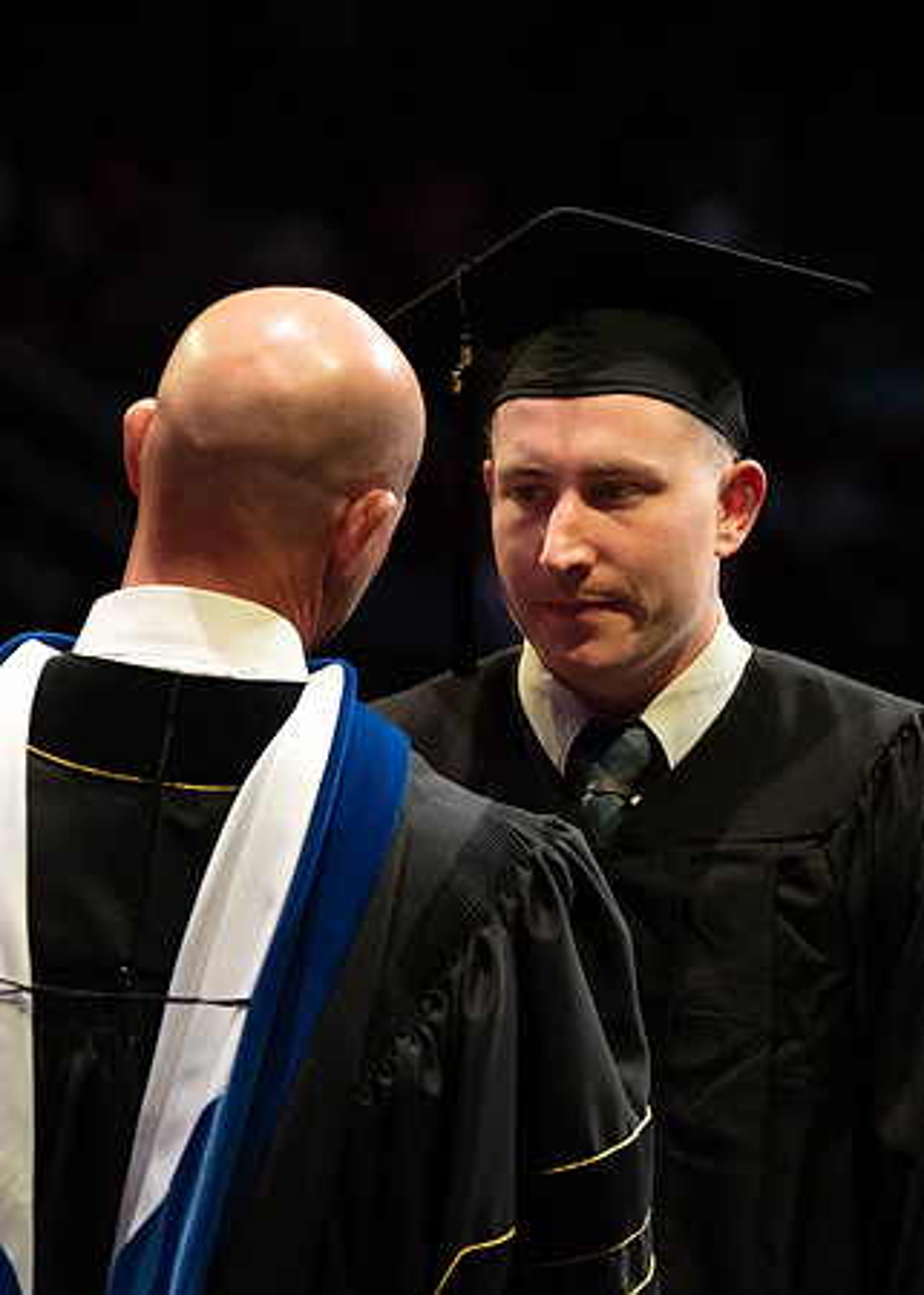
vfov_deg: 7.4
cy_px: 648
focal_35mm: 271
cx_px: 825
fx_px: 9975
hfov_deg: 5.3
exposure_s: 1/320
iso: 1600
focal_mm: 185
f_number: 4.5
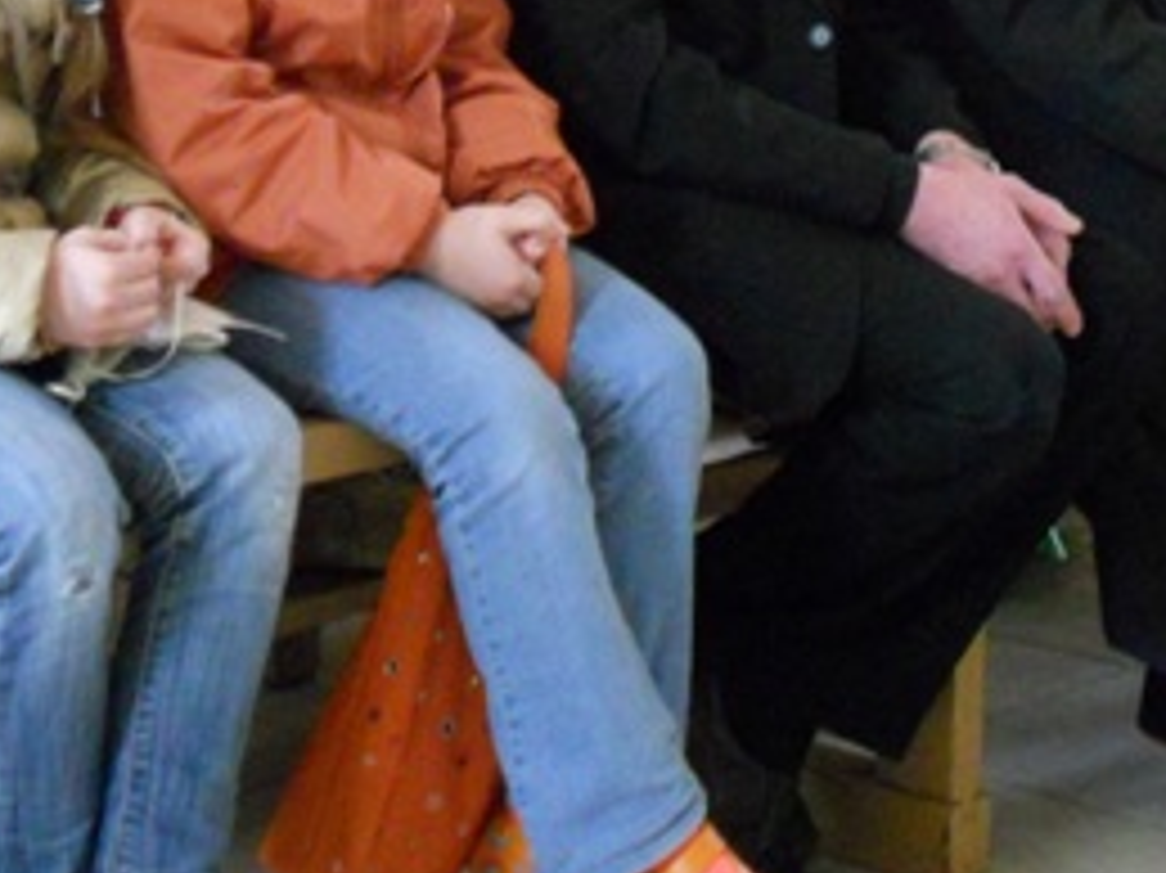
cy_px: -99
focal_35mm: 94
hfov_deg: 20.5
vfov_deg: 15.3
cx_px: 1026
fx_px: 3165
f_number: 3.9
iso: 800
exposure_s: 1/10
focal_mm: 6.9
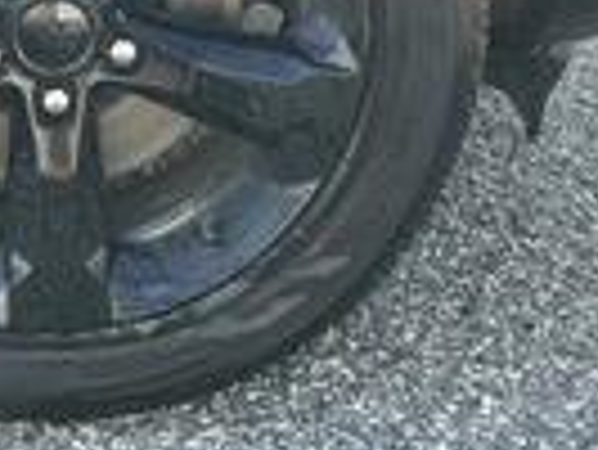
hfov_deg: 22.0
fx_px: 1504
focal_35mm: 87
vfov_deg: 16.2
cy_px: -108
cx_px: 63
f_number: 1.8
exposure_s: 1/140
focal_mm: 3
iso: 25
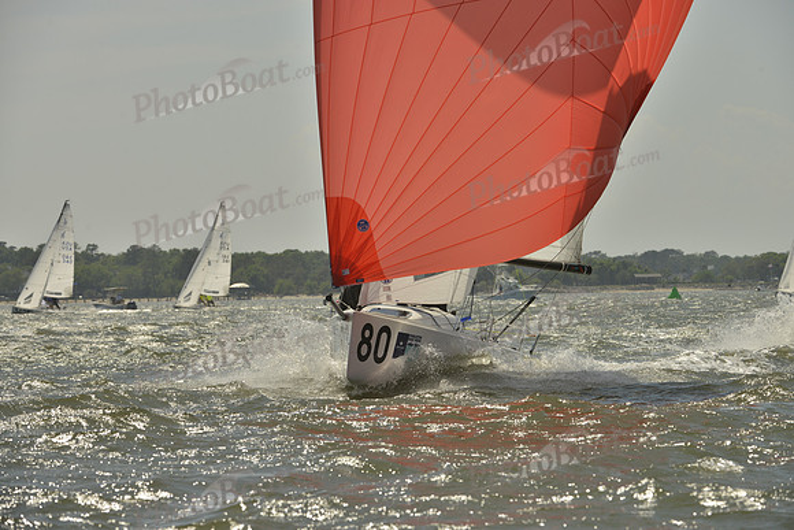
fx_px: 4412
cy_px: 265
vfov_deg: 6.9
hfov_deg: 10.3
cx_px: 397
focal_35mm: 200
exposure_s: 1/1600
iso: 280
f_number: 10
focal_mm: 200
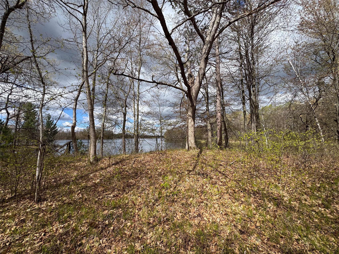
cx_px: 170
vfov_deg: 85.7
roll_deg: +0.0
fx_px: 137
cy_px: 127
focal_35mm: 14
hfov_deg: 102.1
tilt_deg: +3.8
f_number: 2.2
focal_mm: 2.22
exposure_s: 1/1832
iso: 40
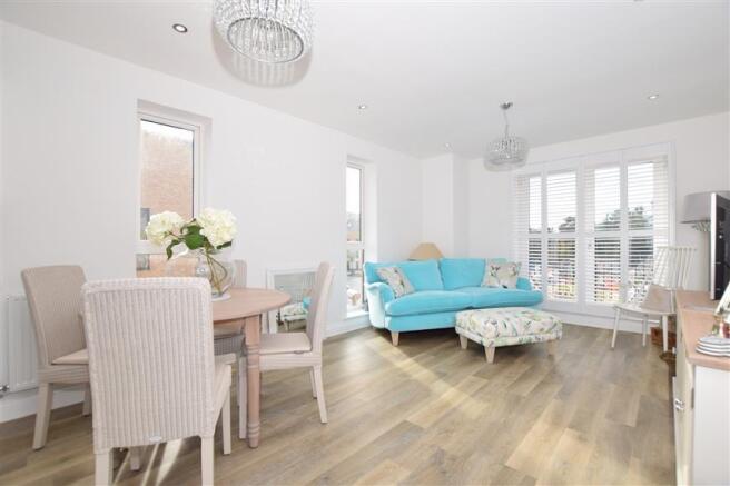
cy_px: 243
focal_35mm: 15
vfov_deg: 77.3
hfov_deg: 100.4
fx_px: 304
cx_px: 365
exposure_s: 1/160
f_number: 6.3
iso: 200
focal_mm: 10
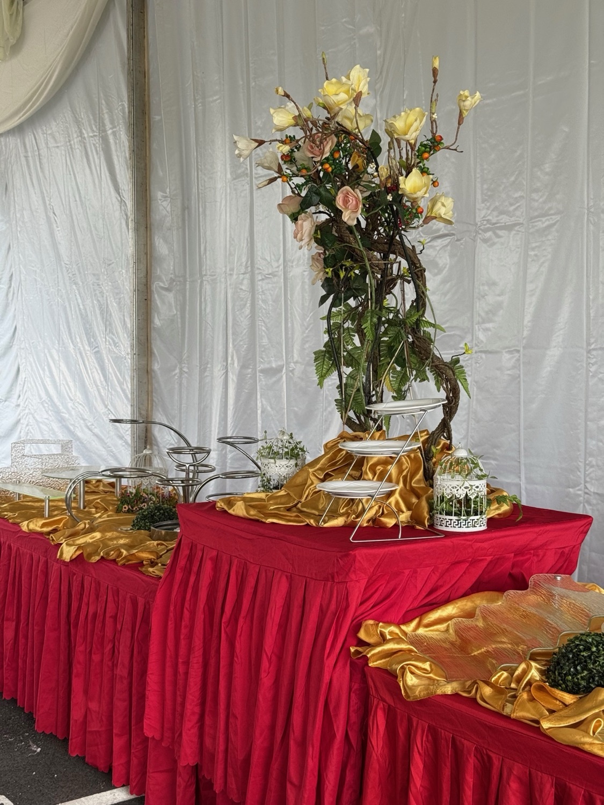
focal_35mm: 48
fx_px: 1117
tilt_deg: -3.8
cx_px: 302
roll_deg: +0.4
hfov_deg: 30.3
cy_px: 402
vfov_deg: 39.7
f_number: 1.78
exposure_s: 1/244
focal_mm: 6.76
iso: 64
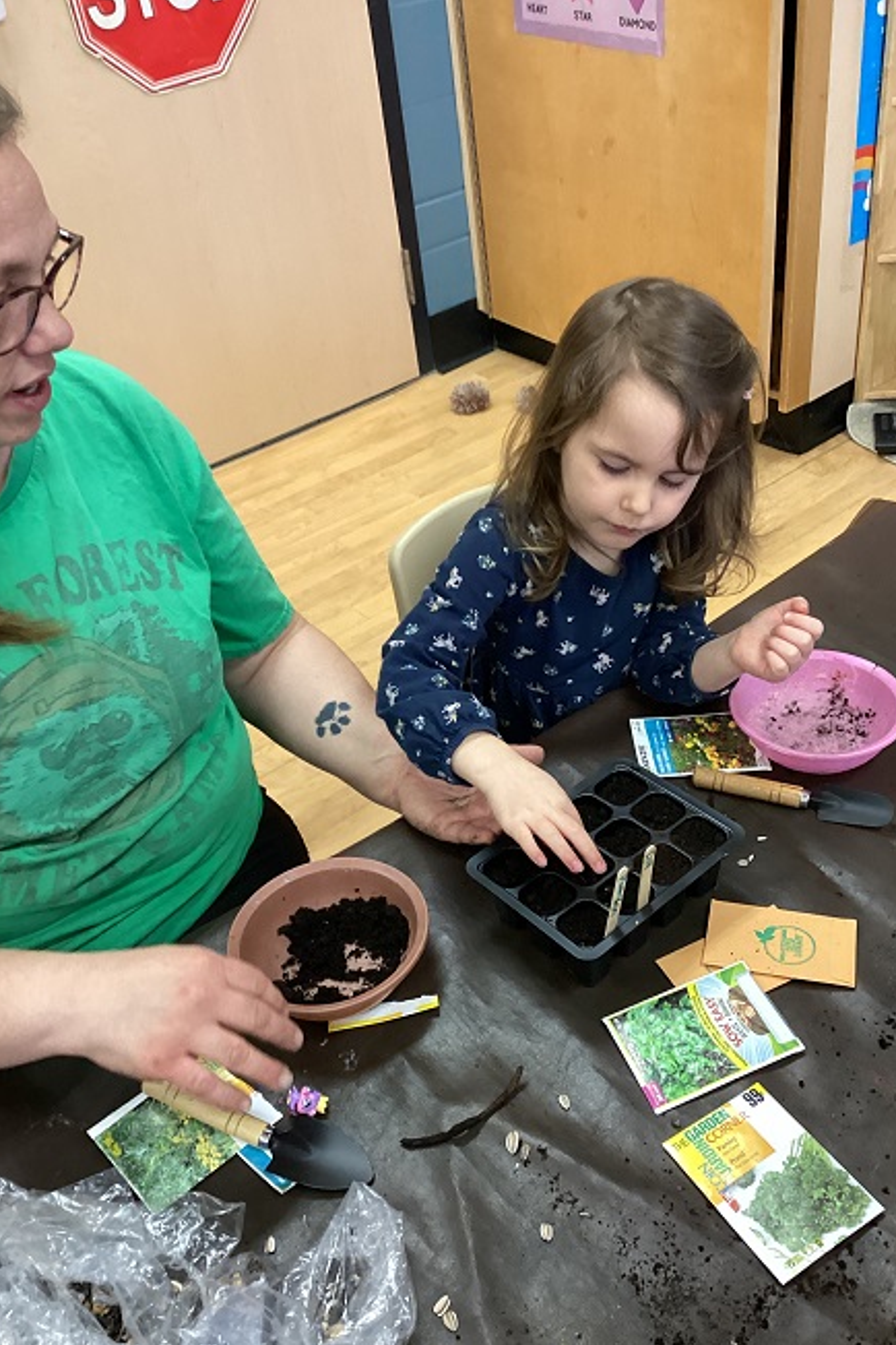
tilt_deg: -37.8
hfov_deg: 39.9
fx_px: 1232
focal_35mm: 33
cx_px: 498
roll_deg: +7.0
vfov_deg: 57.2
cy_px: 684
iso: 250
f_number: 2.4
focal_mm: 3.3
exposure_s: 1/50
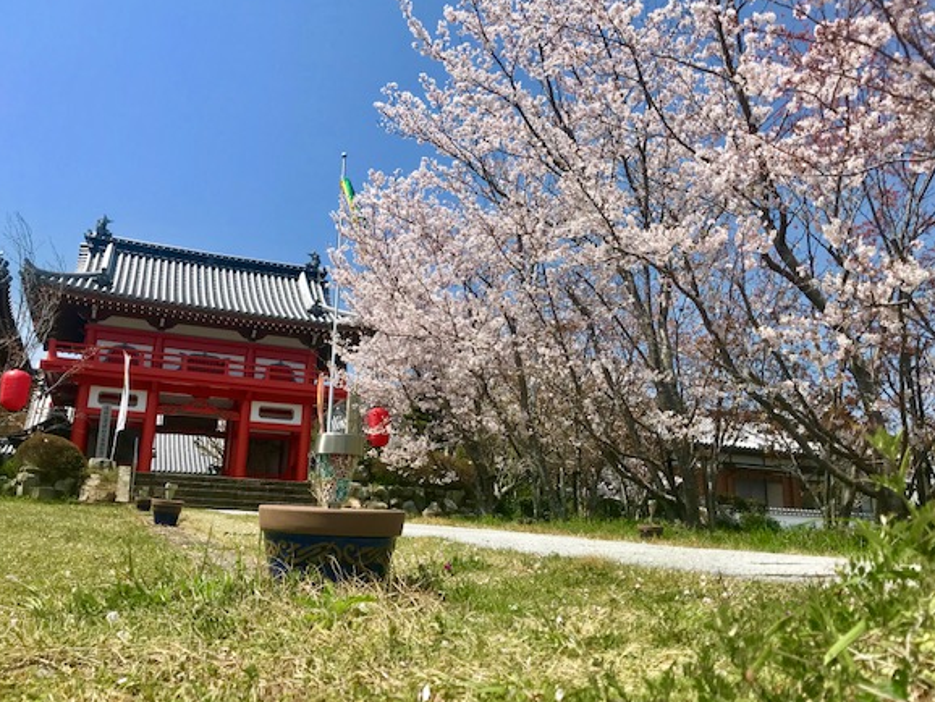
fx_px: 838
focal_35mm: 31
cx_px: 466
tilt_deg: +15.3
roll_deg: +0.2
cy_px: 362
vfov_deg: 45.5
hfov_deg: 58.3
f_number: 1.8
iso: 20
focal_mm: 3.99
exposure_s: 1/2519
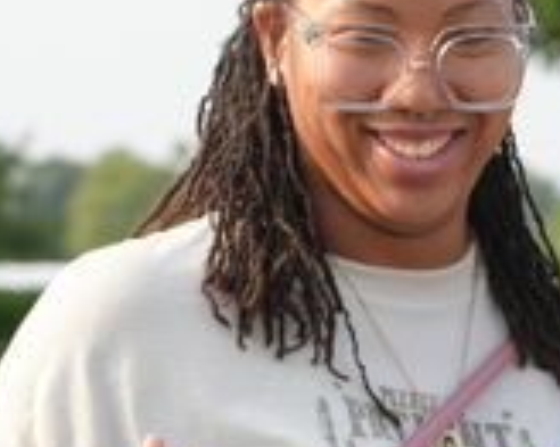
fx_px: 4853
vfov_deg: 5.2
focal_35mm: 293
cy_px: 787
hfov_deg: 6.6
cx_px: 666
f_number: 4.5
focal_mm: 50
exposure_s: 1/320
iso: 100
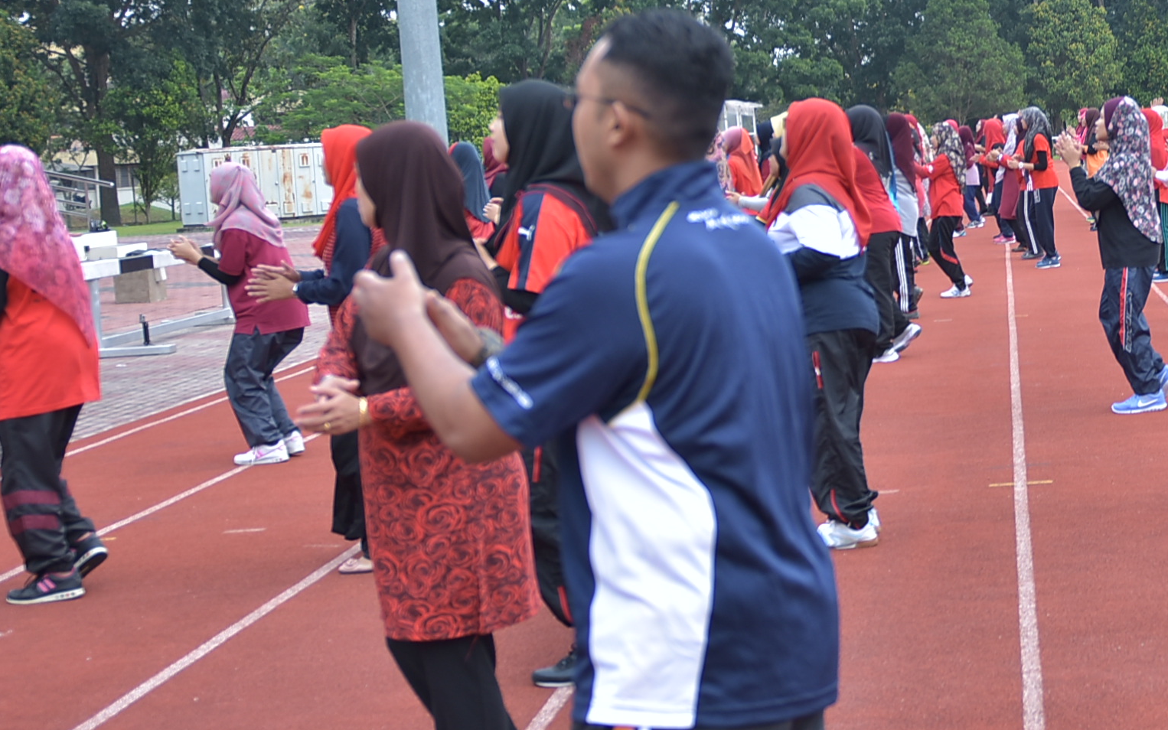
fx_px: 2292
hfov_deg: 27.5
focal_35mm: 72
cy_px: 236
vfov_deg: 18.0
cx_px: 1070
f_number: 2.8
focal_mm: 24
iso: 100
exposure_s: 1/200
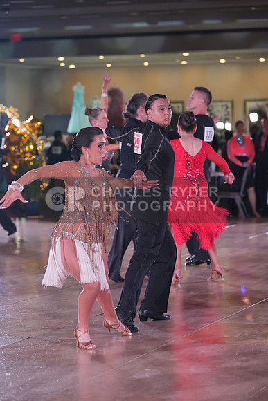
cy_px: 200
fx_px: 1395
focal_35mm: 125
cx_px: 134
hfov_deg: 11.0
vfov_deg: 16.4
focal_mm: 125
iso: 1600
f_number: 4
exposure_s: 1/400
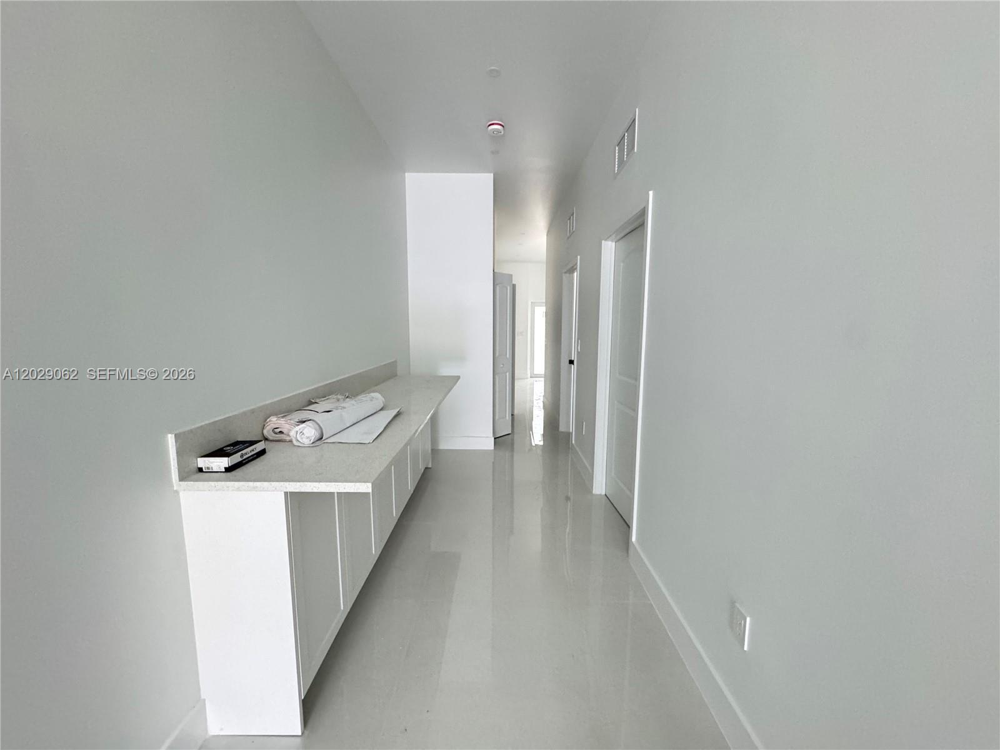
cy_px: 375
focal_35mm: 14
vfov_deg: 85.7
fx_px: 404
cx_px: 500
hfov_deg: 102.1
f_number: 2.2
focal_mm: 2.22
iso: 800
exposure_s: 1/60
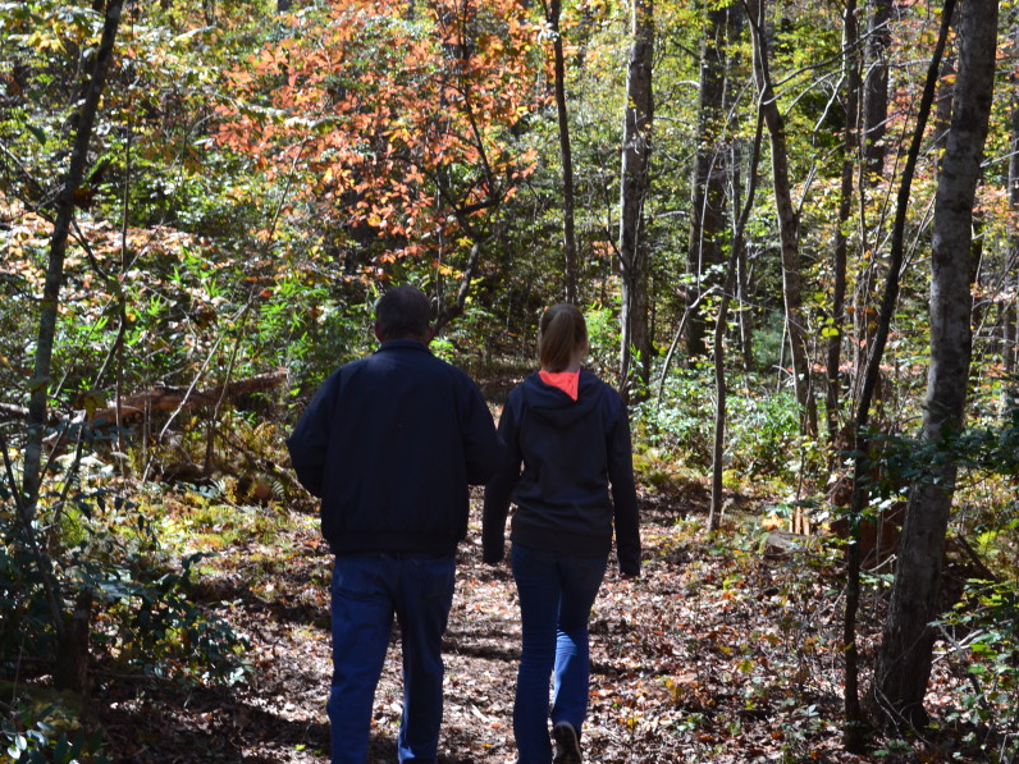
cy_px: 381
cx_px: 502
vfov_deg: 23.7
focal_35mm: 62
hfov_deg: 31.2
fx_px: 1825
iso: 400
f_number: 9
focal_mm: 38
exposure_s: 1/125
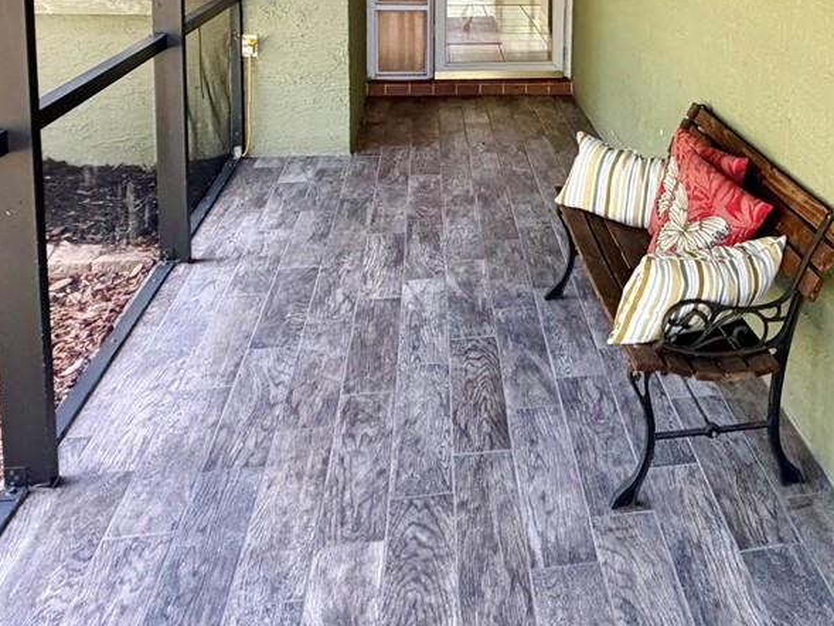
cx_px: 609
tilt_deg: -7.7
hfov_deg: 47.4
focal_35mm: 38
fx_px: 916
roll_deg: -2.9
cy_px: 6
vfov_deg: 34.5
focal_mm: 2.22
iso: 250
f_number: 2.2
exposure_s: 1/121
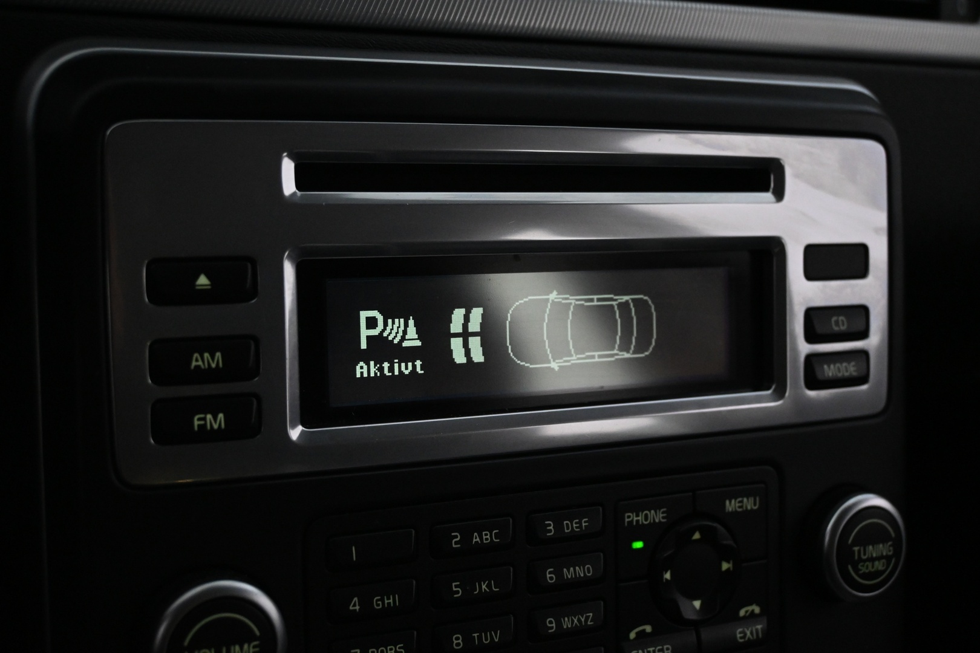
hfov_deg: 43.0
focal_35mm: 46
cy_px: 326
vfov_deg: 29.4
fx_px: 1245
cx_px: 490
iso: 3600
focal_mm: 30.5
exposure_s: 1/50
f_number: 4.8
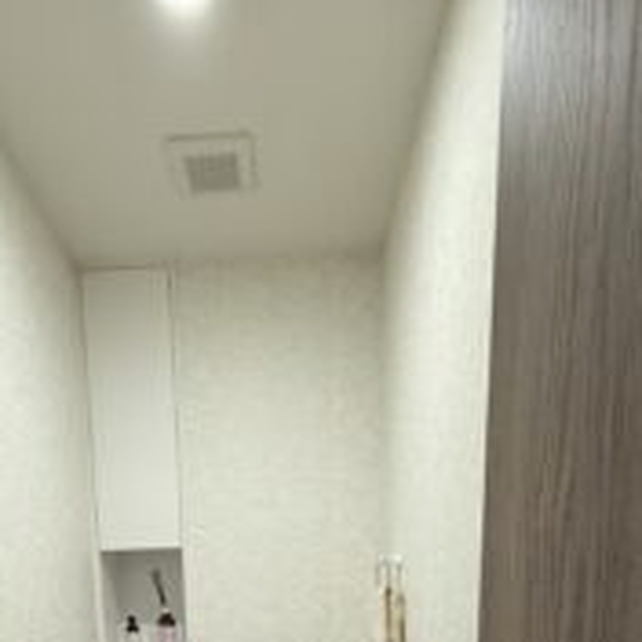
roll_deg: +1.7
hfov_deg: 53.7
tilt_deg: -10.6
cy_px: 746
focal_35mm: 30
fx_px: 629
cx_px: 263
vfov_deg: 40.5
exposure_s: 1/60
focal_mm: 2.22
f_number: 2.2
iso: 200
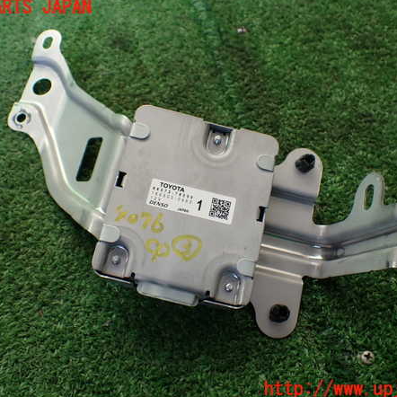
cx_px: 198
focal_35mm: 36
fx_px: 467
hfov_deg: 46.0
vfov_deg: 46.0
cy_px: 198
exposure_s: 1/160
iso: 100
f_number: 2.3
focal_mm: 5.4
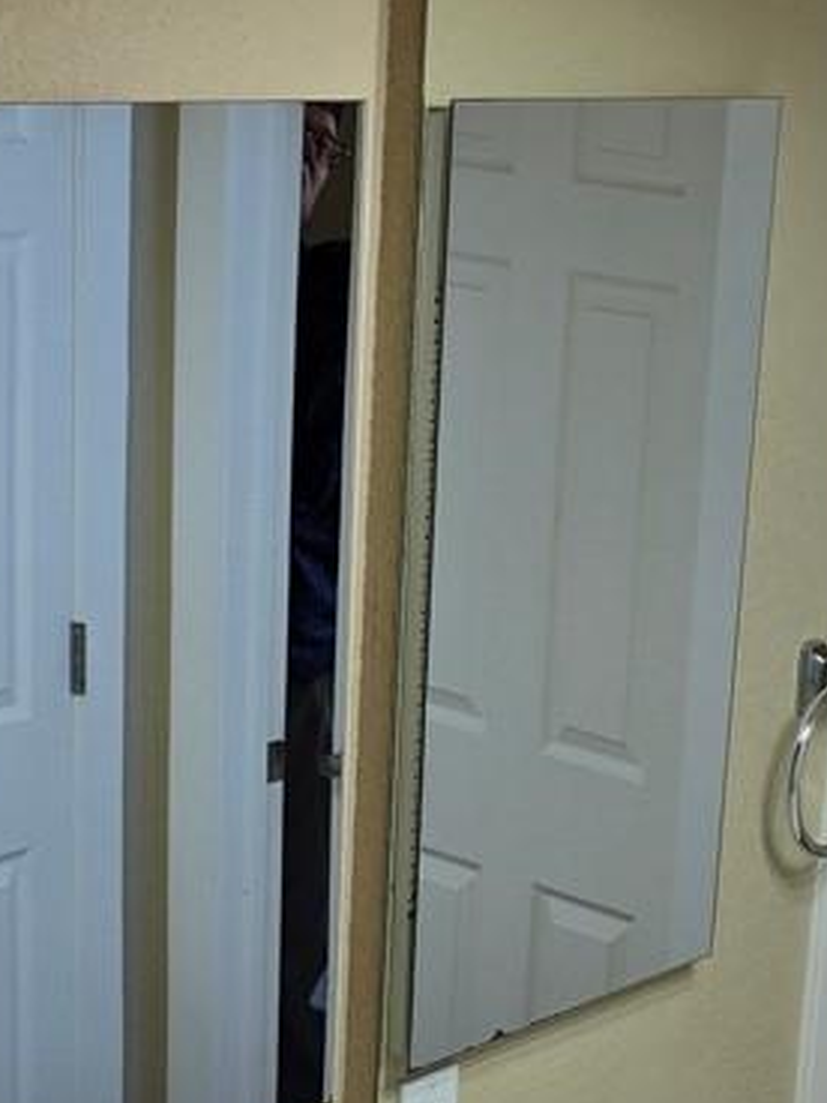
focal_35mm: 100
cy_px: 1115
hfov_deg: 14.8
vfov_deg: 19.1
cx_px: 434
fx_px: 3185
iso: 50
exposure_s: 1/120
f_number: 1.7
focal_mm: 6.3
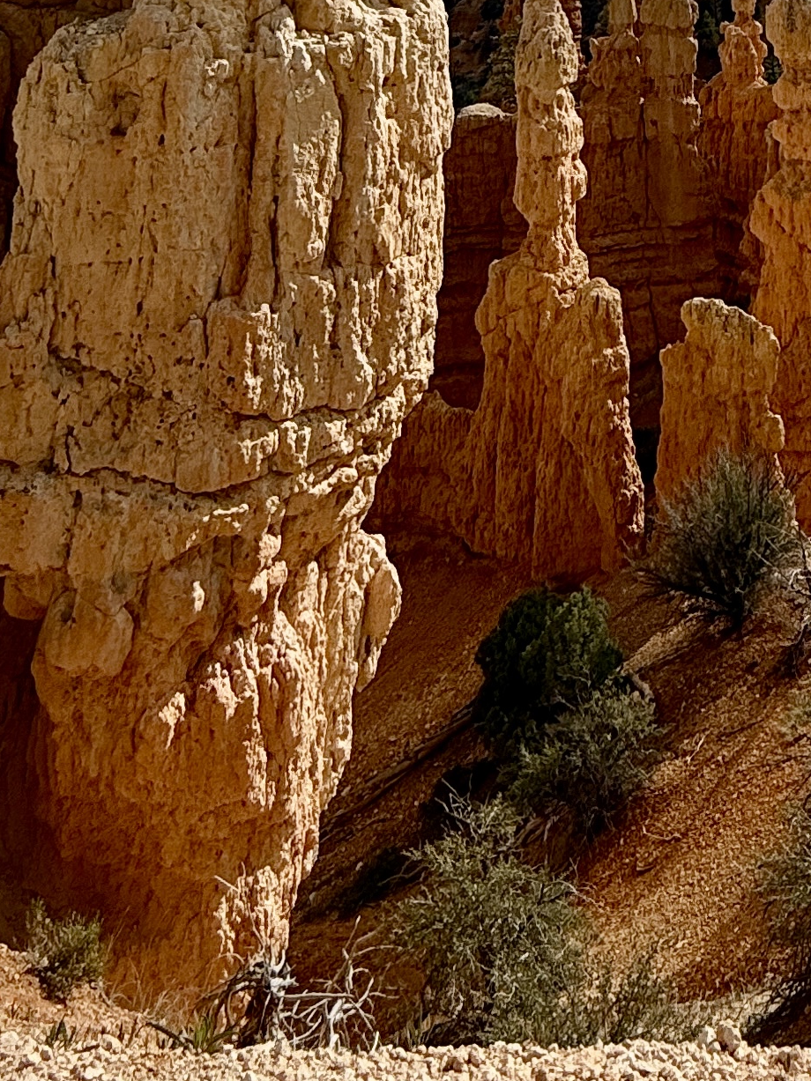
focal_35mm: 46
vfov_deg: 33.4
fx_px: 1437
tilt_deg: +9.9
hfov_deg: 30.3
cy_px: -224
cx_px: 718
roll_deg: -1.3
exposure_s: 1/5618
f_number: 2.2
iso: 50
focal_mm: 2.22
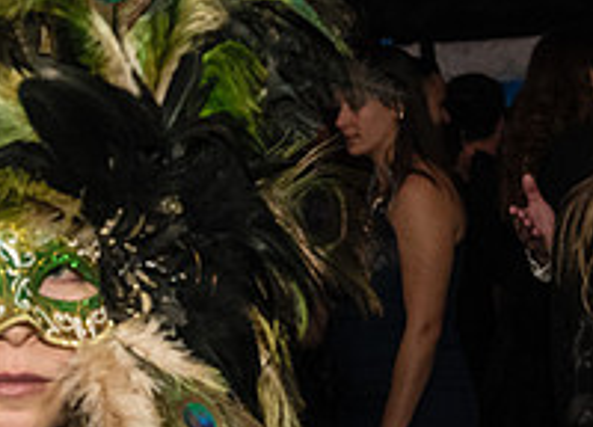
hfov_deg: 13.0
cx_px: 31
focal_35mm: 152
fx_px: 2567
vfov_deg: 9.5
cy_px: 368
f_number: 4.5
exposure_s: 1/160
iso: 5000
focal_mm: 50
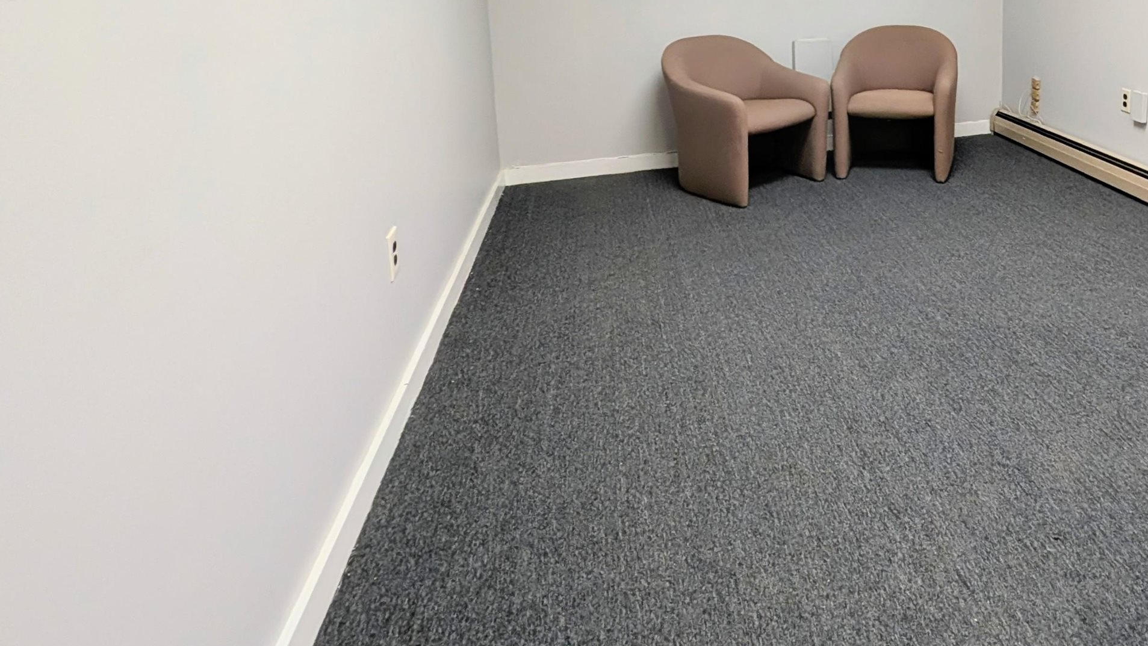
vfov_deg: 47.2
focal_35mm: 21
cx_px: 877
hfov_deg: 76.9
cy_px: 43
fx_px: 639
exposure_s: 1/120
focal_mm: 2.02
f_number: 1.7
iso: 72
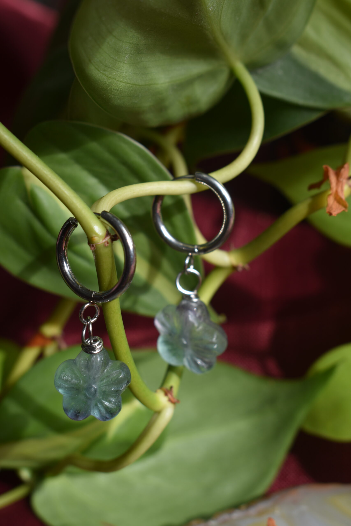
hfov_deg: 25.1
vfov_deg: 36.9
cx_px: 176
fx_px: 790
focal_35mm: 54
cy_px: 263
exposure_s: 1/100
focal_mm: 36
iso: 100
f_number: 8
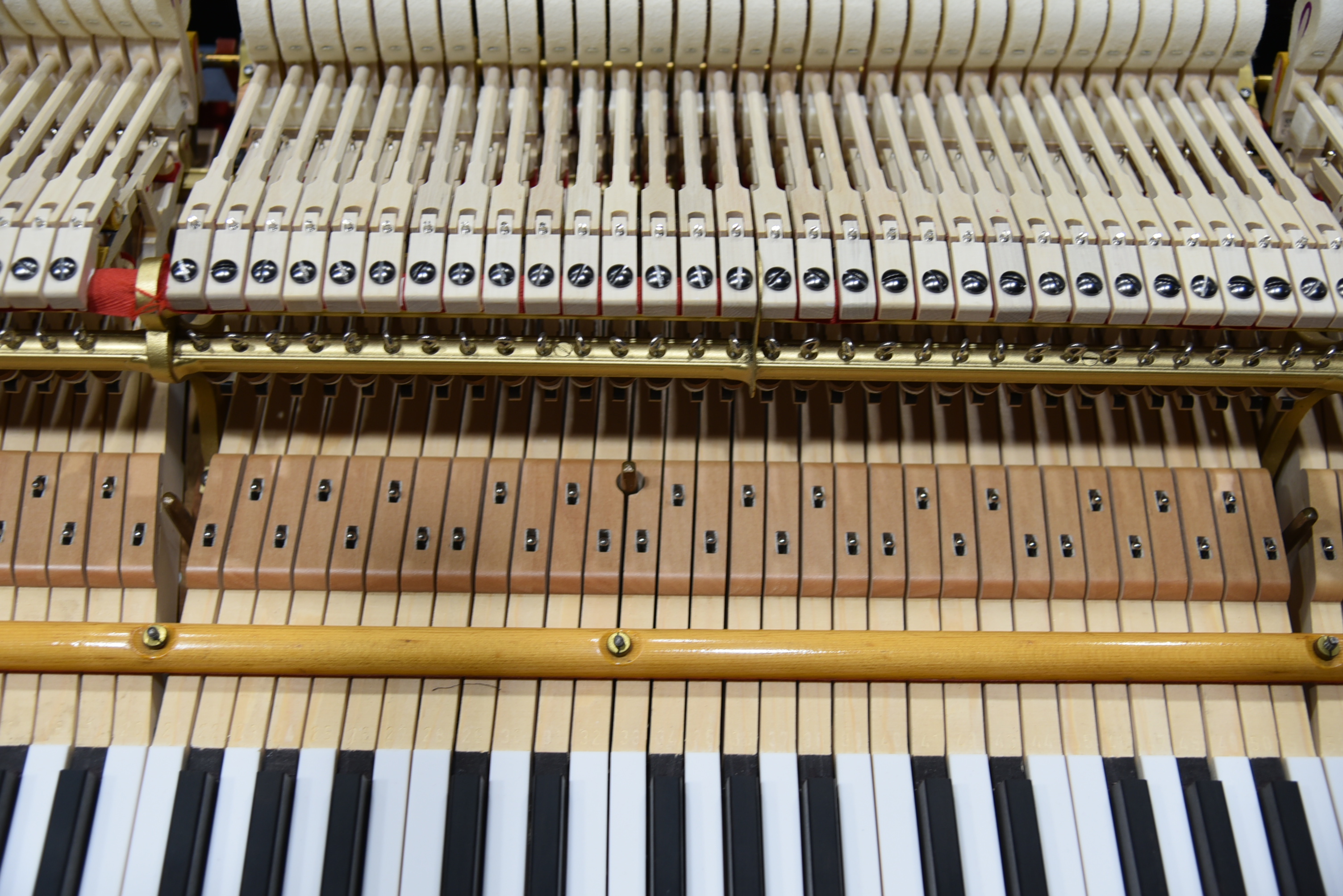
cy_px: 448
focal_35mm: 38
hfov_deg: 50.7
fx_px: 1418
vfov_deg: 35.1
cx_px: 672
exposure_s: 1/80
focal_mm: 38
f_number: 4
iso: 400
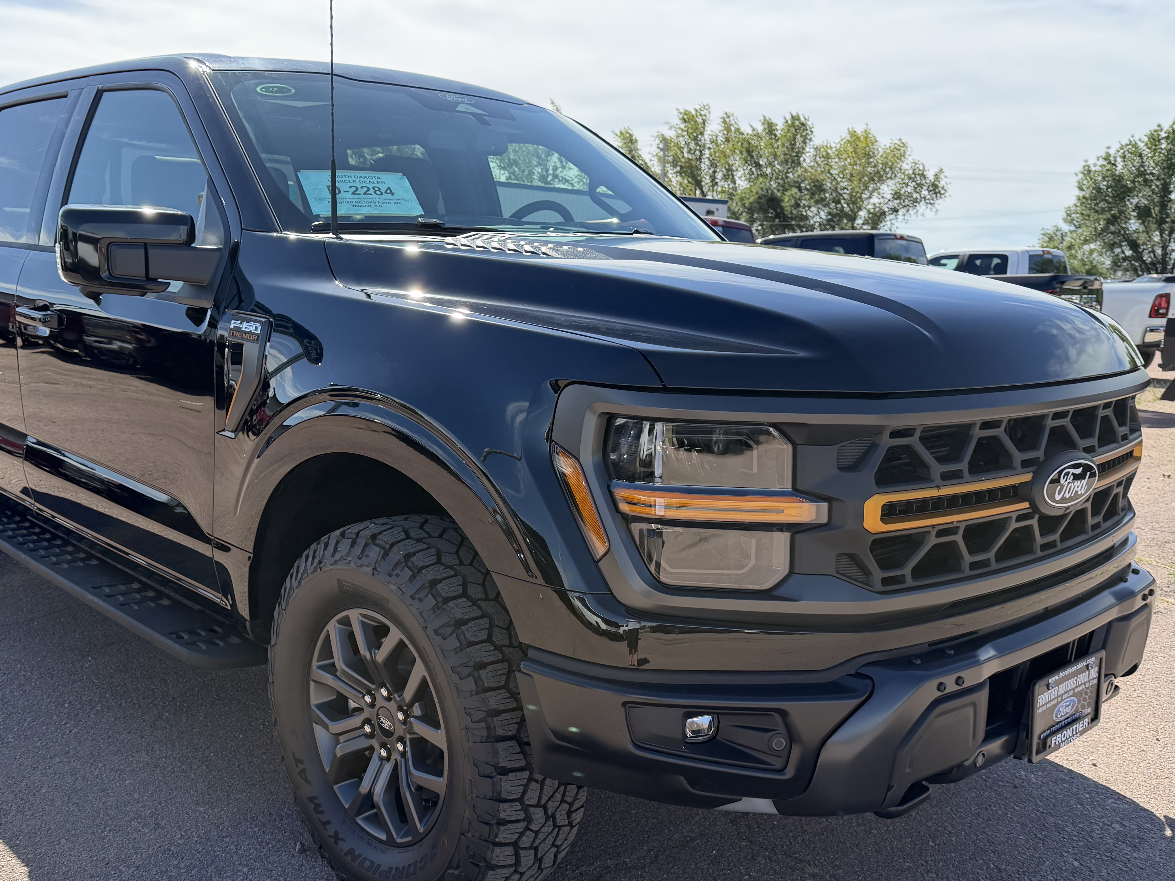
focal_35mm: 33
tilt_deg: -12.1
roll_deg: -0.2
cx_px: 492
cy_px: 514
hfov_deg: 55.1
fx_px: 1120
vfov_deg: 42.8
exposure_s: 1/2445
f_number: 1.78
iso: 100
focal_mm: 6.76
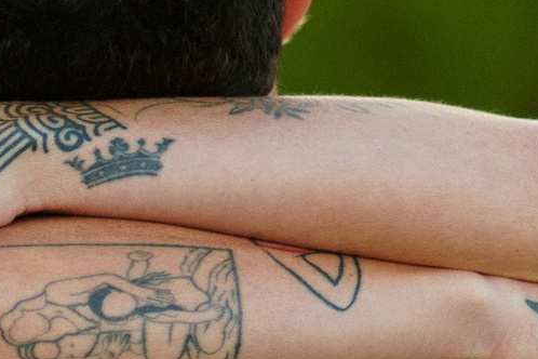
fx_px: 9788
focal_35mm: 655
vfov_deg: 2.1
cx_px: -9
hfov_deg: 3.1
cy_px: 402
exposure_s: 1/1000
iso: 80
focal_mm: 85
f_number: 1.4
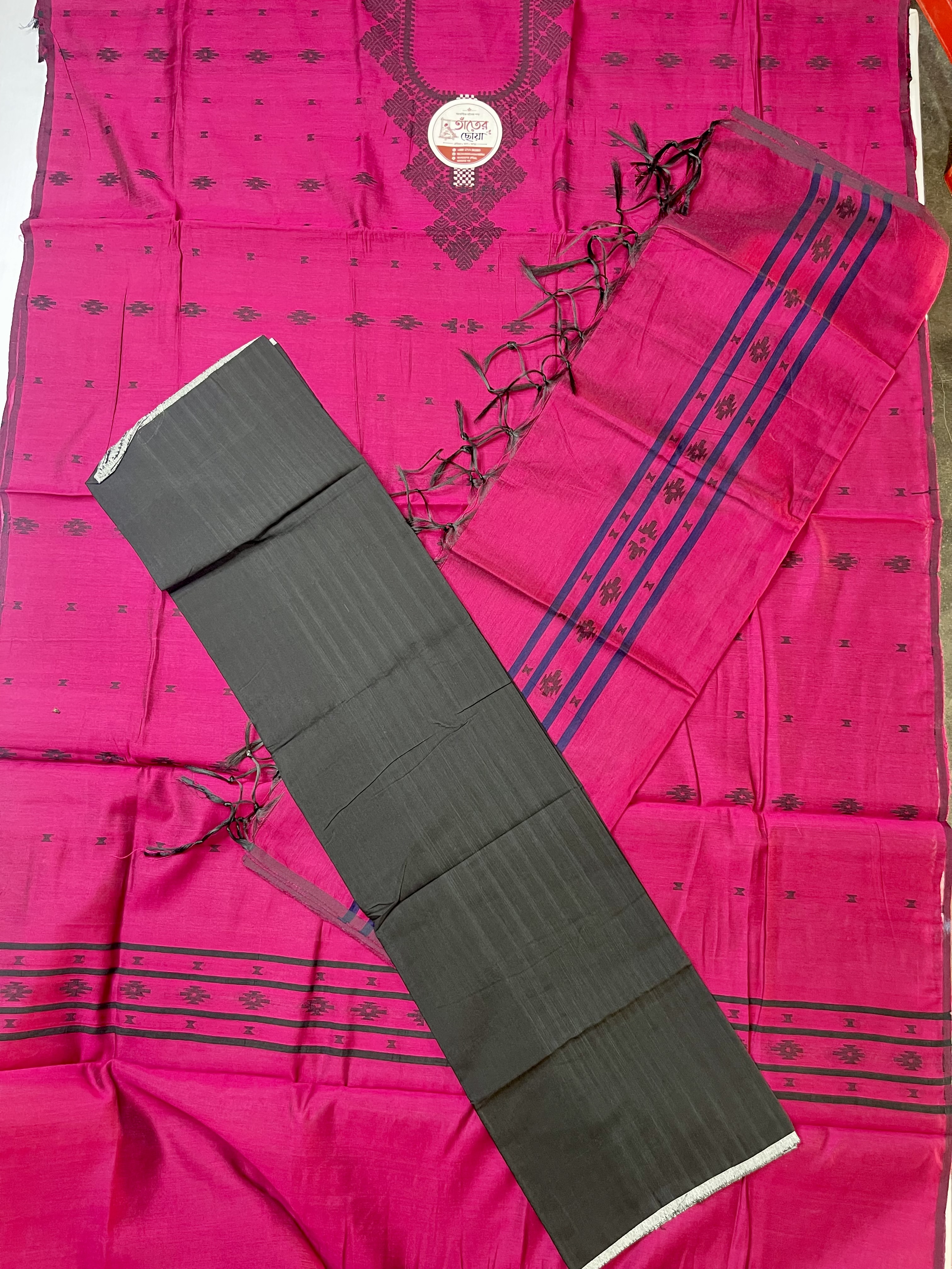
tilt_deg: -82.1
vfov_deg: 69.4
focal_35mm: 25
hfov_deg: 54.9
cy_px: 634
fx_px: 917
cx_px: 476
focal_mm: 5.1
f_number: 1.6
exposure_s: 1/33
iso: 400
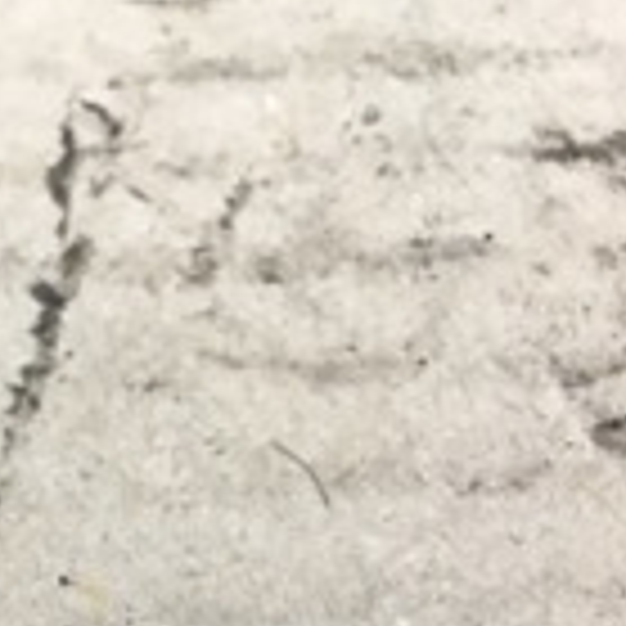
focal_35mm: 118
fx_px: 2414
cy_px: 953
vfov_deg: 13.8
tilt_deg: -61.0
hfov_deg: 12.3
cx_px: -793
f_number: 2.2
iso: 125
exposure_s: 1/33
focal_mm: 4.15
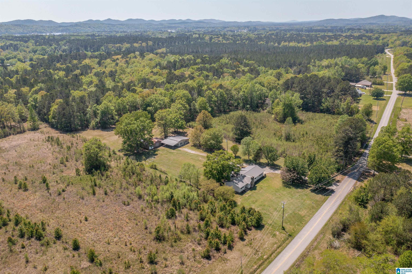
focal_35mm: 28
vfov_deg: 46.4
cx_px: 206
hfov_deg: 65.5
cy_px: 137
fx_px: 320
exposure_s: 1/500
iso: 100
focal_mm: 10.26
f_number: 3.5
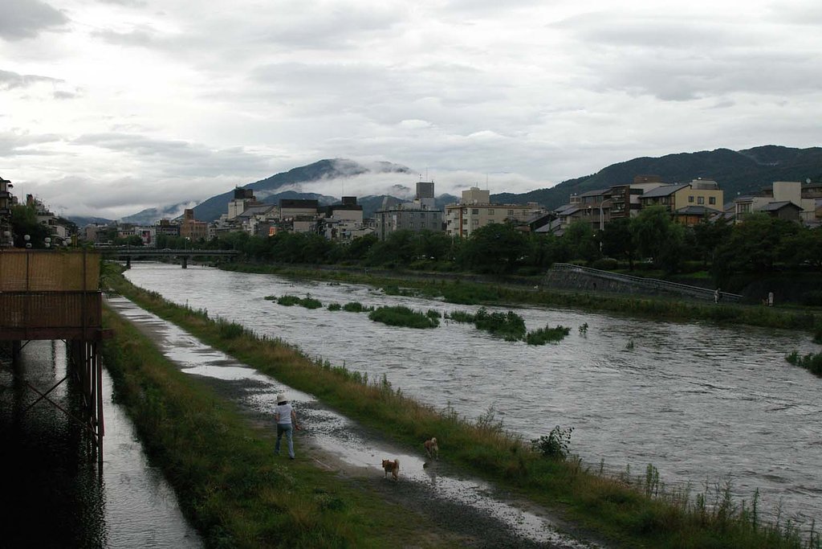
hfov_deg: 46.4
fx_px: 959
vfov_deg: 31.9
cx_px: 411
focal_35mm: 42
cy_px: 274
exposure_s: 1/250
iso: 800
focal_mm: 28
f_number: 6.7
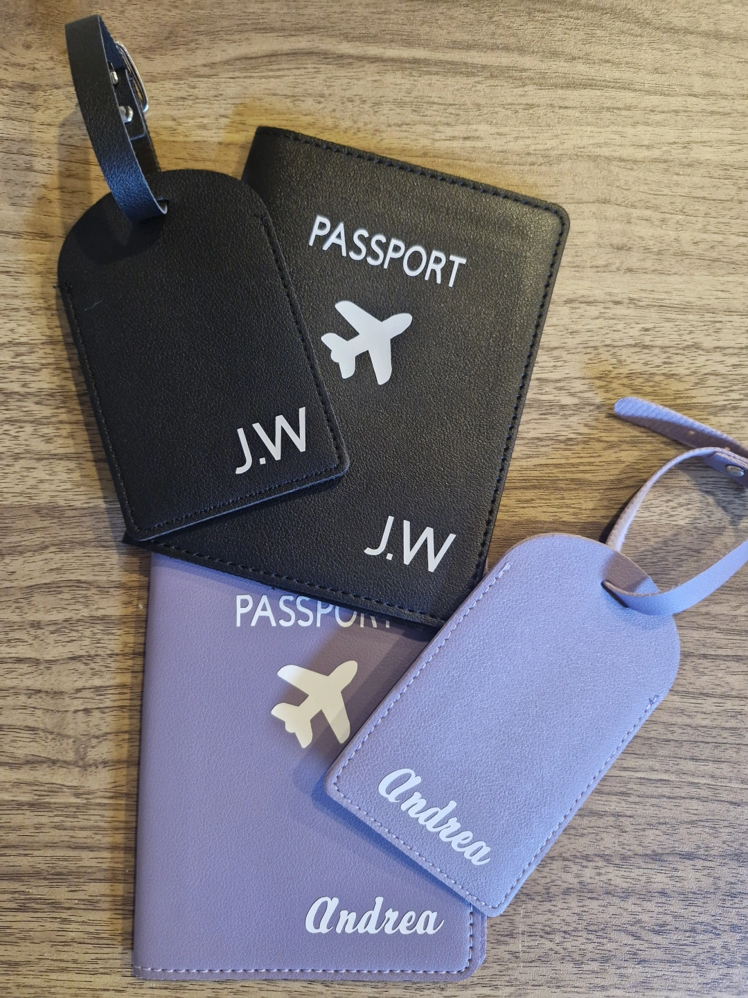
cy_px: 499
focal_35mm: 23
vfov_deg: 73.9
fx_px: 663
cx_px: 374
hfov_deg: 58.9
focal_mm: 5.54
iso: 1000
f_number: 1.8
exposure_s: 1/100
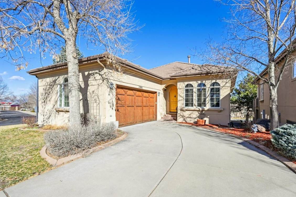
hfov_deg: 93.2
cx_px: 155
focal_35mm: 17
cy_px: 104
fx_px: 140
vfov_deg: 70.4
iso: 400
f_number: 11
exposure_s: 1/640
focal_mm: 15
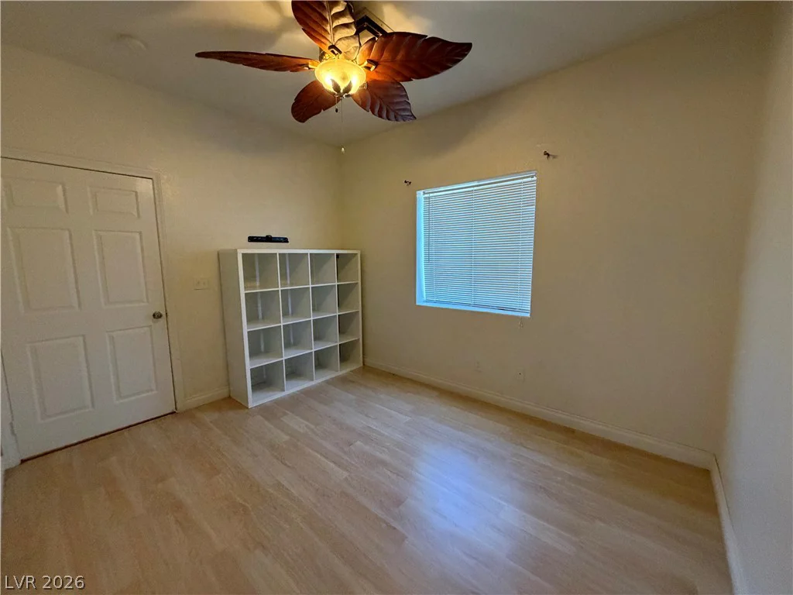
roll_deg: +0.9
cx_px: 396
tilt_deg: -6.9
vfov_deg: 85.7
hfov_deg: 102.1
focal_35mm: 14
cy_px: 298
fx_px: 321
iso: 500
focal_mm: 2.22
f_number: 2.2
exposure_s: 1/60
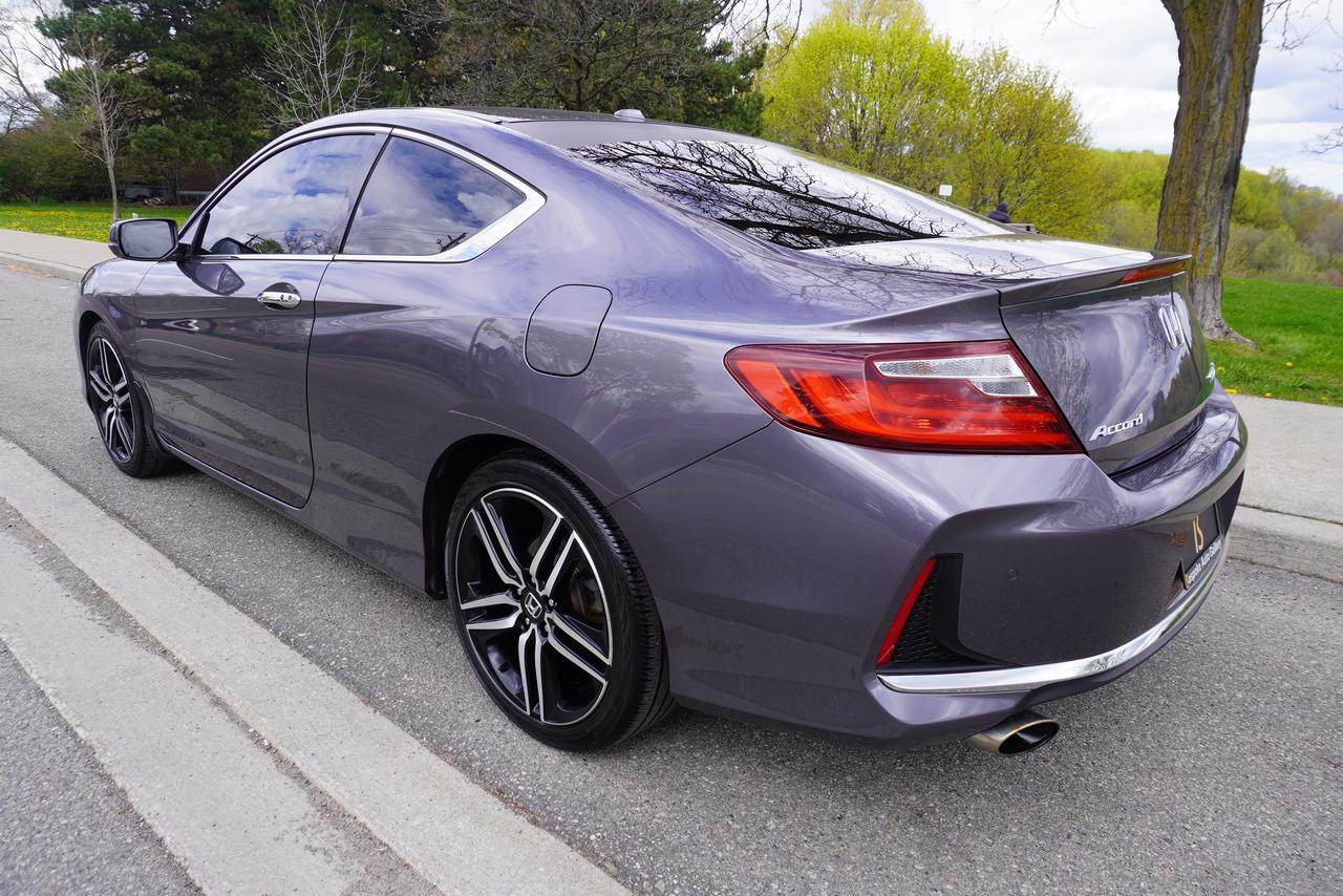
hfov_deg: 73.7
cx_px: 672
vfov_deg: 53.2
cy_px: 448
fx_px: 895
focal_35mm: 24
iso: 100
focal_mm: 16
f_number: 8
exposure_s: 1/100
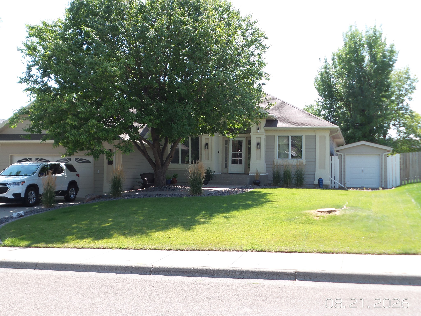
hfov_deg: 44.8
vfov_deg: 34.3
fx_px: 511
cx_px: 210
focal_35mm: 42
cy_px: 158
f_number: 4
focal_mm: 7.5
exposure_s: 1/320
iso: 100
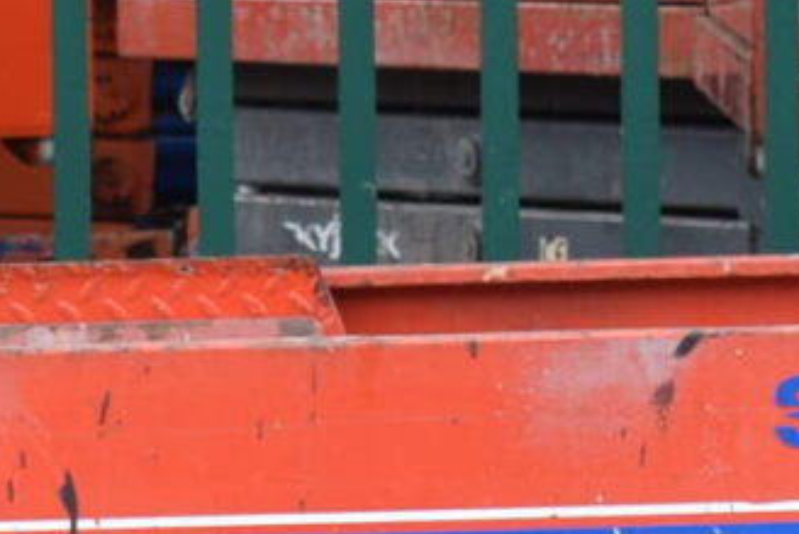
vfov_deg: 2.4
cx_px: 229
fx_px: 12478
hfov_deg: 3.7
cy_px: 445
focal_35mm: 562
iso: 400
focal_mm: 48
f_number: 8
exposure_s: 1/250
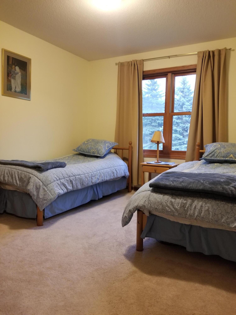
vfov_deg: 67.3
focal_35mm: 26
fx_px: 236
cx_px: 118
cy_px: 158
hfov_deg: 53.1
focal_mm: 4.25
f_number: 1.7
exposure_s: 1/24
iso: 200
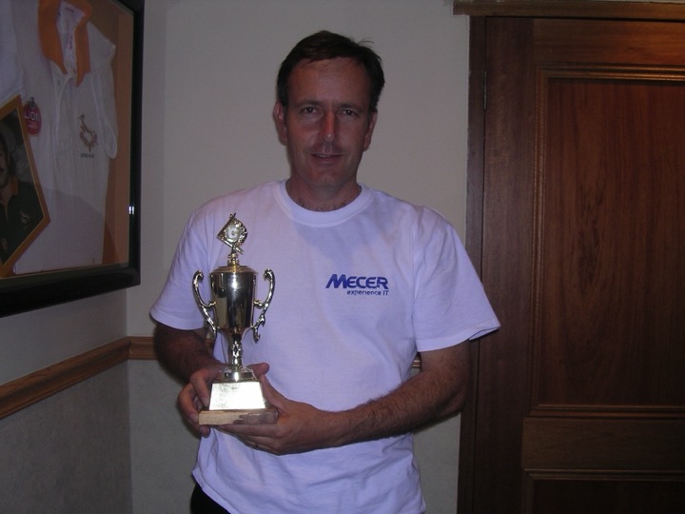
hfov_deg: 49.0
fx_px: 752
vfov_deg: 37.7
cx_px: 342
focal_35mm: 38
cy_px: 257
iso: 100
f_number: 2.8
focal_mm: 5.8
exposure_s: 1/60.1
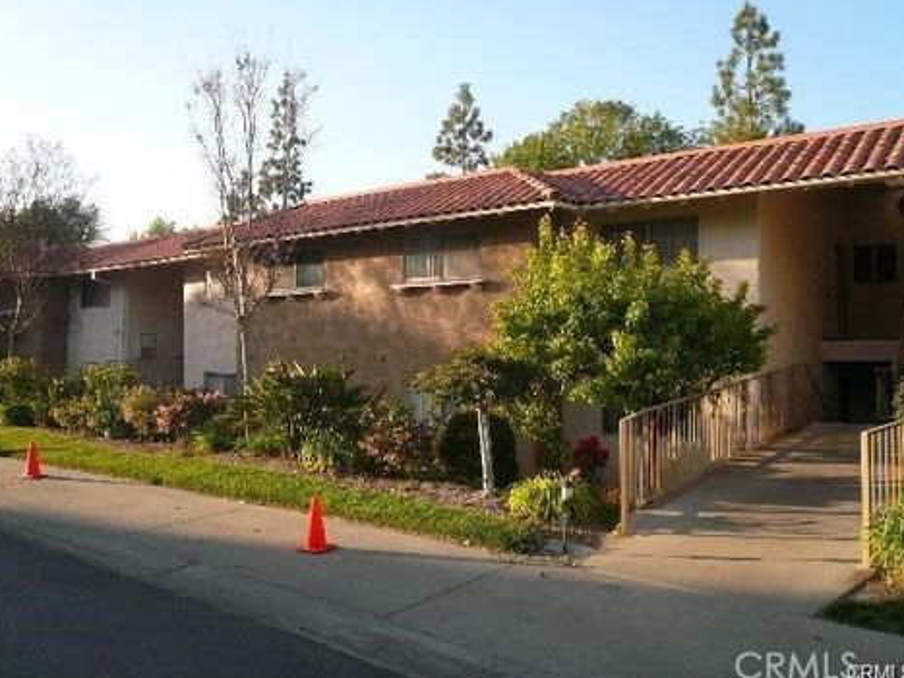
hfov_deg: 60.0
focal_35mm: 30
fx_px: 783
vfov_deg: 46.8
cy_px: 324
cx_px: 439
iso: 100
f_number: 2.8
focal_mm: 4.6
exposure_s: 1/400
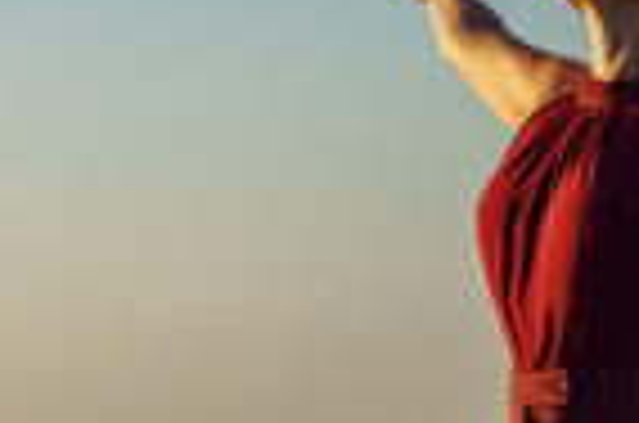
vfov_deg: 4.6
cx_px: 243
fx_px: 5278
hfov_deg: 6.9
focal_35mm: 298
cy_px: 261
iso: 100
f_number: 2.5
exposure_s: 1/2000
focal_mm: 55
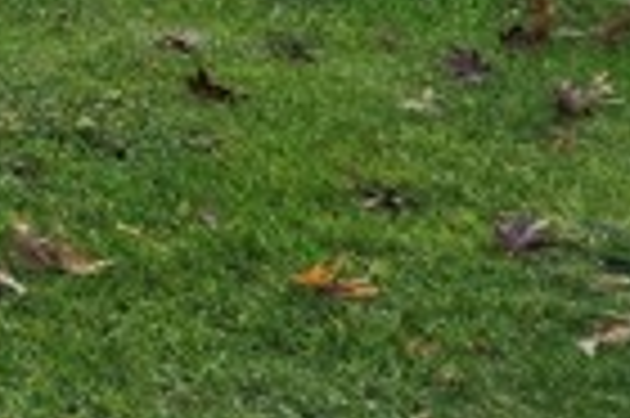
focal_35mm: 175
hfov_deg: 8.3
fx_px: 3059
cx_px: -1656
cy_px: -867
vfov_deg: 7.0
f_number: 1.7
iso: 12
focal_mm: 6.3
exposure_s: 1/1117
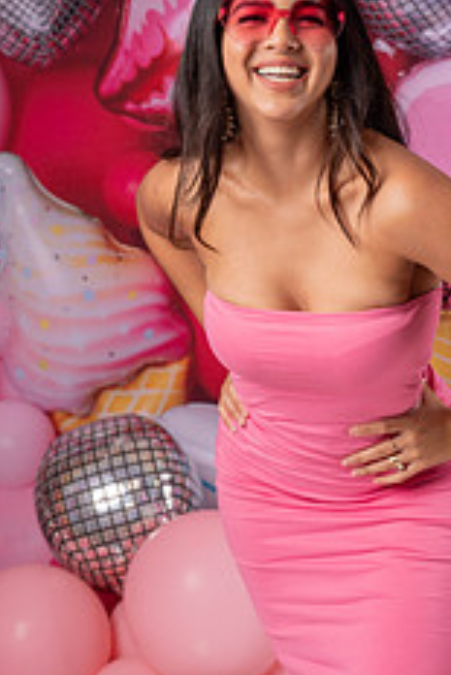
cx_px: 282
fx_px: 1745
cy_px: 387
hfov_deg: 14.7
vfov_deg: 21.9
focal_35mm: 93
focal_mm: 48
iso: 250
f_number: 5.6
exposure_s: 1/80
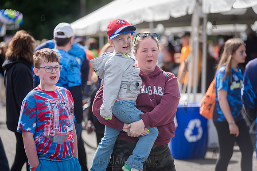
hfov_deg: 14.2
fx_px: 1035
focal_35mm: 145
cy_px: 86
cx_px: 128
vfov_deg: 9.5
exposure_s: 1/800
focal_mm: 145
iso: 200
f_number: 3.5
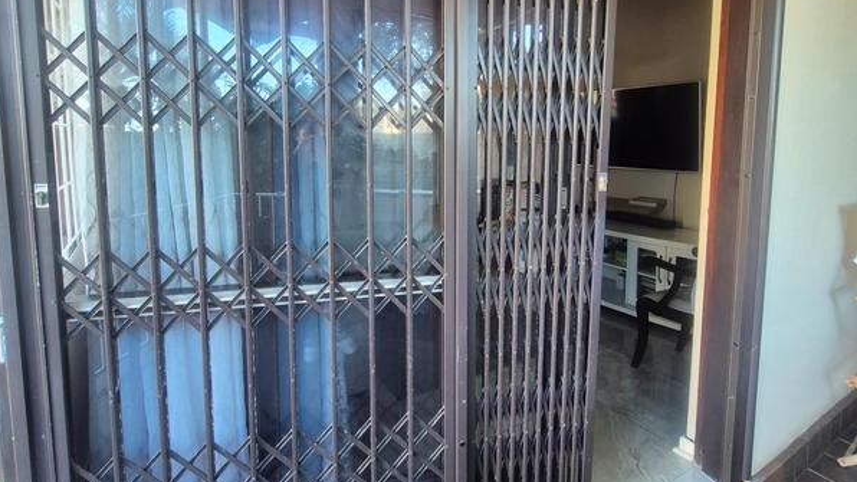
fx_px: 432
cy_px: 168
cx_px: 427
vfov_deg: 57.3
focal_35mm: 19
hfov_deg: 89.6
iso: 160
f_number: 2.2
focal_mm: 1.74
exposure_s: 1/50
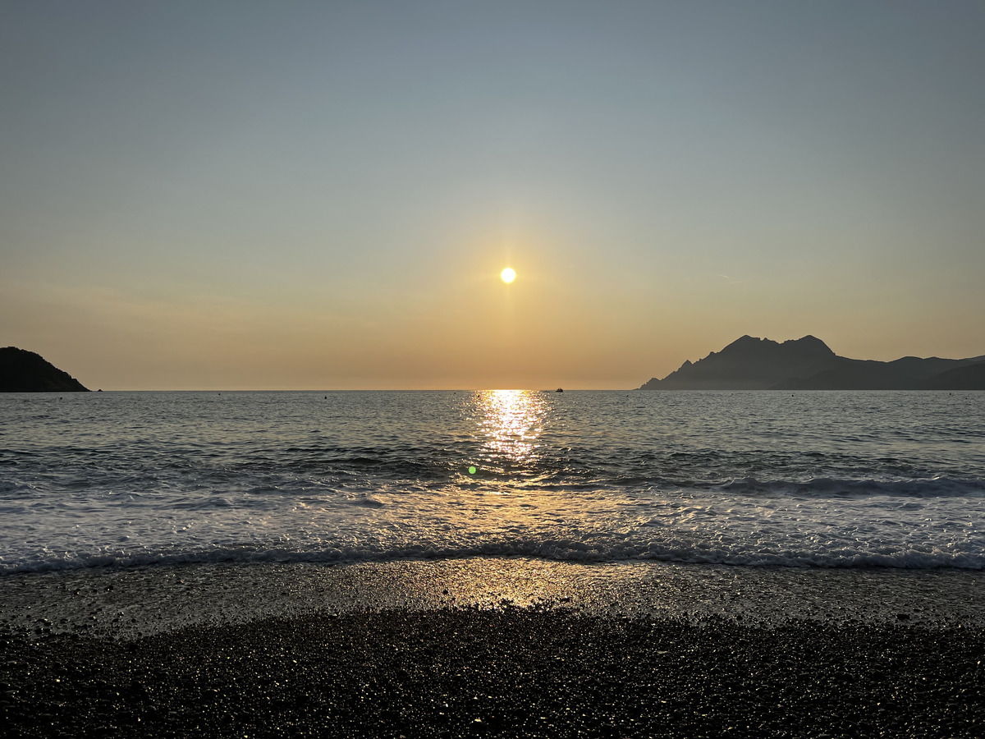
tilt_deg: +1.8
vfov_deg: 53.1
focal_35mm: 26
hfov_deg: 67.3
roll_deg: -0.1
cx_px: 492
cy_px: 370
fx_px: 740
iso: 50
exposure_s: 1/14286
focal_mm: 5.7
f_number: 1.5
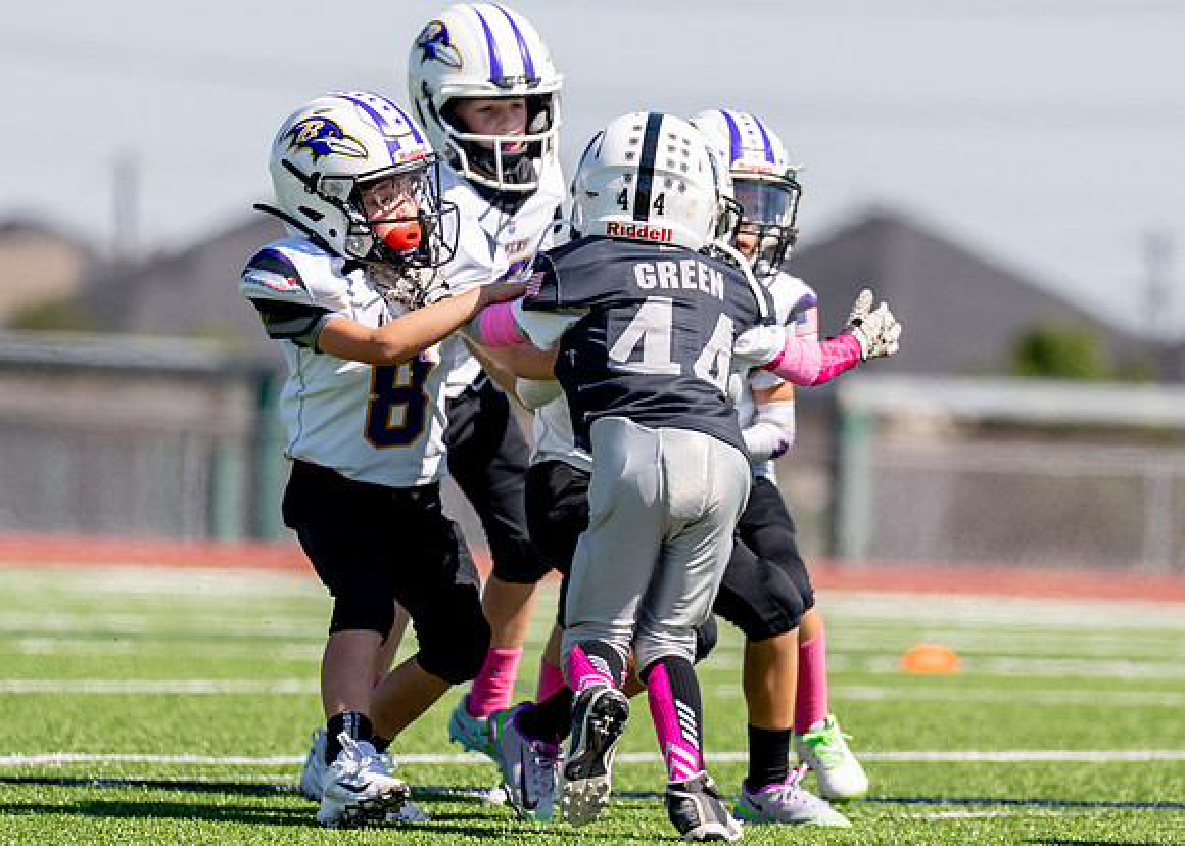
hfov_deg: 4.6
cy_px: 414
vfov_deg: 3.3
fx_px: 14733
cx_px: 762
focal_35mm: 438
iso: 200
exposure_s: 1/4000
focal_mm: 200
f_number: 2.8
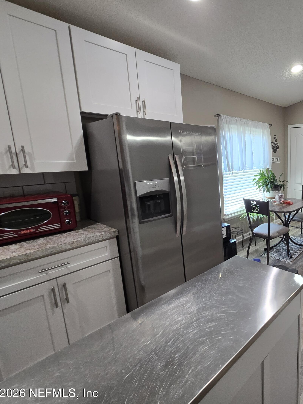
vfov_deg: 87.8
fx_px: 210
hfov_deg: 61.1
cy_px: 202
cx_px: 269
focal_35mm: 18
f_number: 2.2
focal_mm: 2.2
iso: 125
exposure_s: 1/60
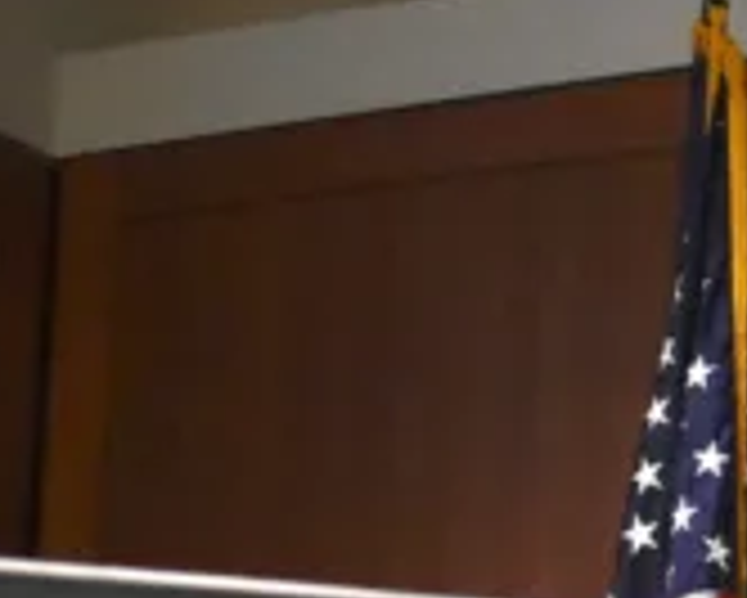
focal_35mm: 159
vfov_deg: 9.5
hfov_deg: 11.2
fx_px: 3520
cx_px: 1408
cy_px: 881
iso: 4000
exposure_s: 1/125
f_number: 4
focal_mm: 25
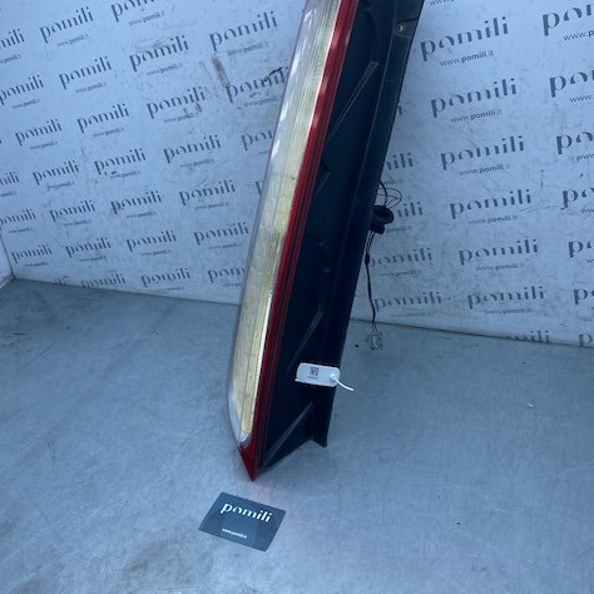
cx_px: 298
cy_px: 239
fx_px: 602
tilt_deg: -26.4
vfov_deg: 52.2
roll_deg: +5.9
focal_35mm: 31
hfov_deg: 52.5
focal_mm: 4.25
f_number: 1.8
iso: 32
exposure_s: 1/1072
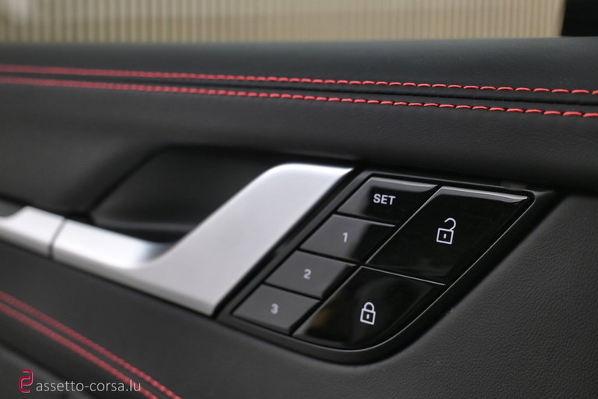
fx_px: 623
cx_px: 299
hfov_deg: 51.3
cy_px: 200
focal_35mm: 38
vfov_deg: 35.5
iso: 640
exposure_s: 1/40
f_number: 4.2
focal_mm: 25
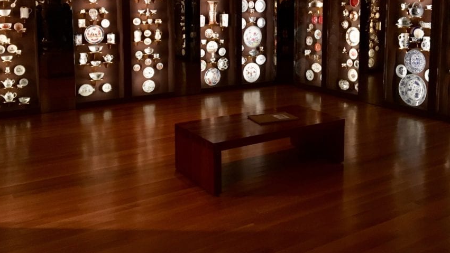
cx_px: 238
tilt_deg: -5.1
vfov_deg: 30.5
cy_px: 53
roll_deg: +0.7
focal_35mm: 38
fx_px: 453
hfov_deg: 52.7
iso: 200
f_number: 2.2
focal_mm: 4.15
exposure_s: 1/17
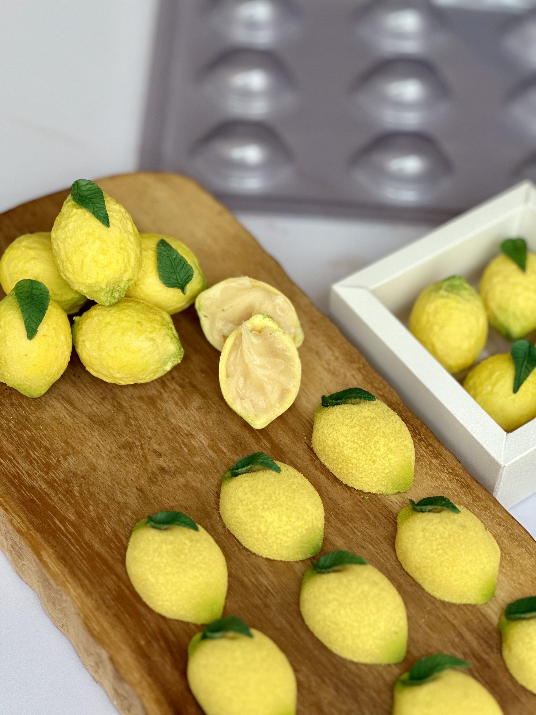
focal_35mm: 77
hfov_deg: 19.1
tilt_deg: -50.9
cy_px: 358
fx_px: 1590
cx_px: 268
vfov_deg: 25.3
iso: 160
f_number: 2.8
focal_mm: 9
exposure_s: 1/121
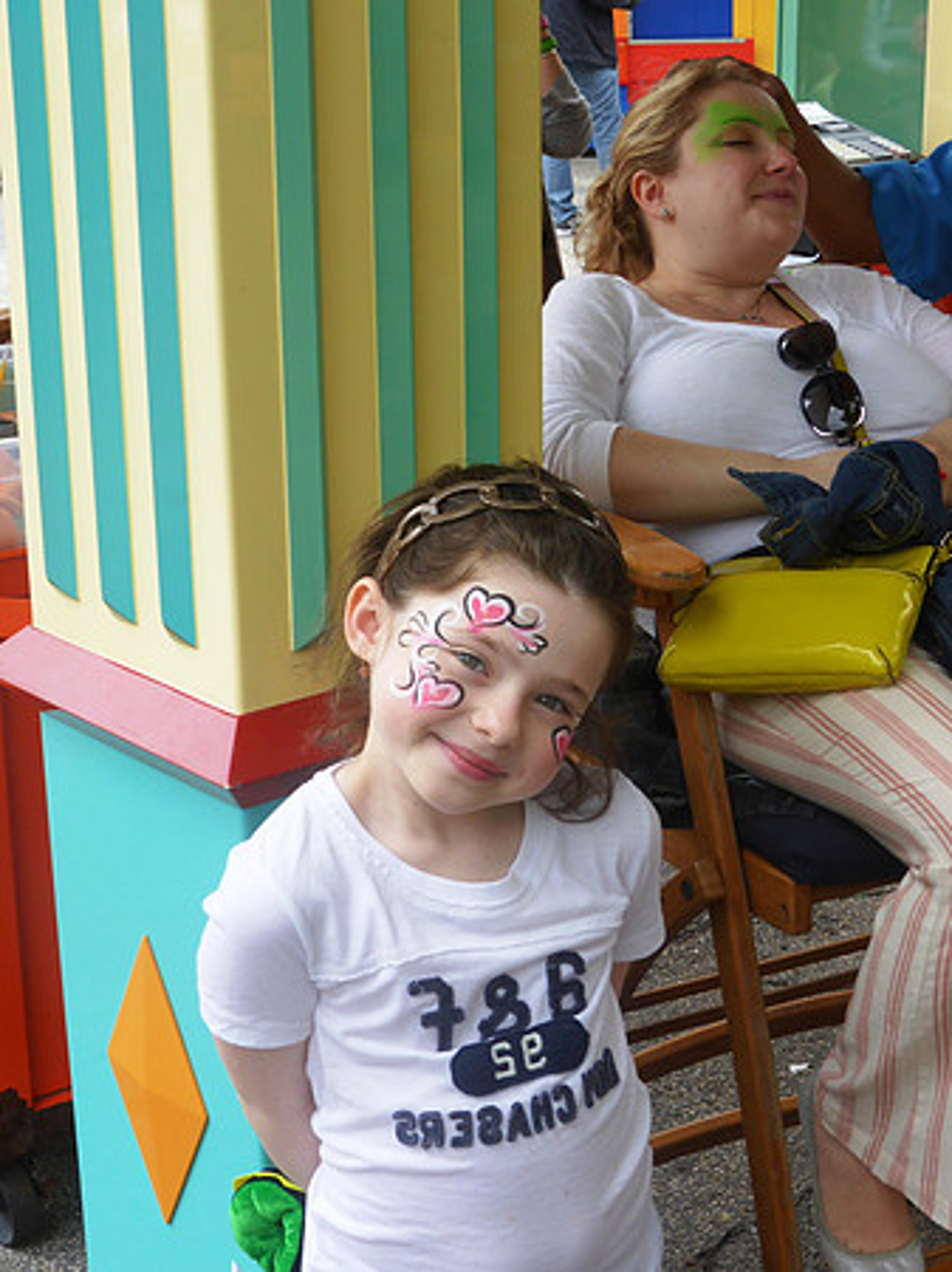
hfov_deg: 24.0
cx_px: 476
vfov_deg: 31.7
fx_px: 2239
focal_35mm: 61
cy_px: 636
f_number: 4.7
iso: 100
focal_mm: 10.3
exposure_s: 1/125
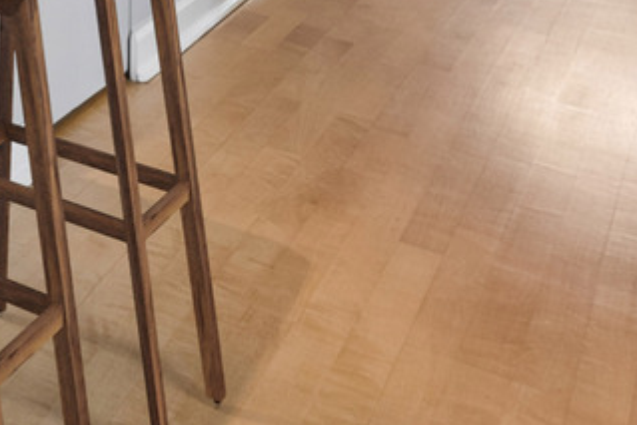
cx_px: -553
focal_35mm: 74
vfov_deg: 14.7
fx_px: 1302
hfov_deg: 19.4
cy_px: -469
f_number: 11
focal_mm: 14.5
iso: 400
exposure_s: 1/2
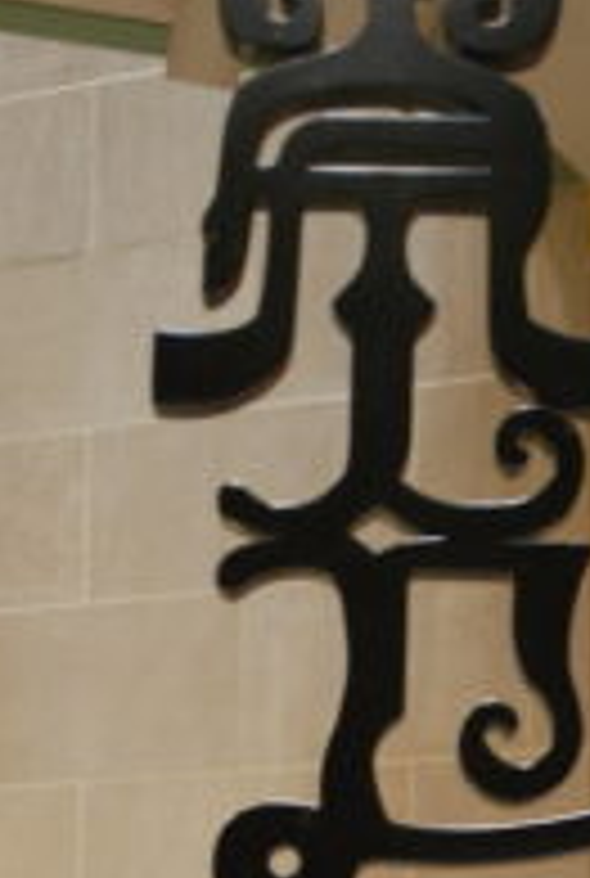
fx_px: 2721
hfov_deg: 12.4
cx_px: 381
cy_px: 864
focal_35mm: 111
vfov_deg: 17.9
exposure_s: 1/6
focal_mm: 29
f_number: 4
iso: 800
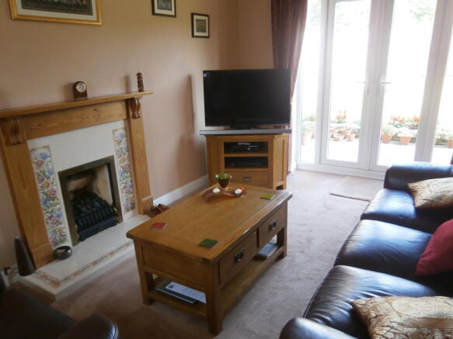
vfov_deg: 53.0
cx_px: 226
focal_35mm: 26
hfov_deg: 67.3
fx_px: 340
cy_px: 170
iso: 125
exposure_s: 1/30
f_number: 2.8
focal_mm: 4.7
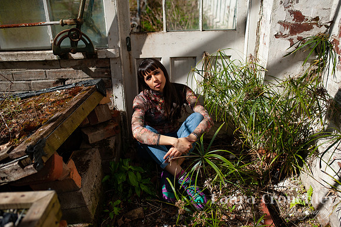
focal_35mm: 36
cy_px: 113
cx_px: 172
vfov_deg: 37.2
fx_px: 337
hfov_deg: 53.6
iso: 200
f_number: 2.5
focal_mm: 35
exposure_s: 1/6400
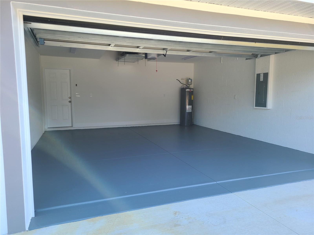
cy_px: 118
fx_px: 236
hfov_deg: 67.3
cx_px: 157
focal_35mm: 26
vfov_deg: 53.1
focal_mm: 5.4
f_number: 1.8
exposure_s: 1/222
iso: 40
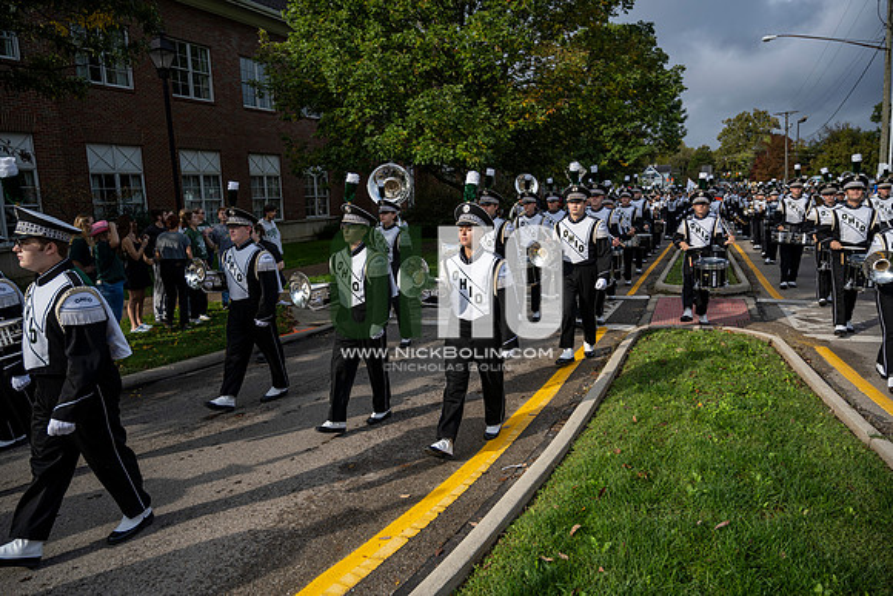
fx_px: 633
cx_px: 446
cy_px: 298
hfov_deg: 70.4
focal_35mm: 26
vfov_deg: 50.4
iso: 125
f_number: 4
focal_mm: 25.5
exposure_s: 1/1600
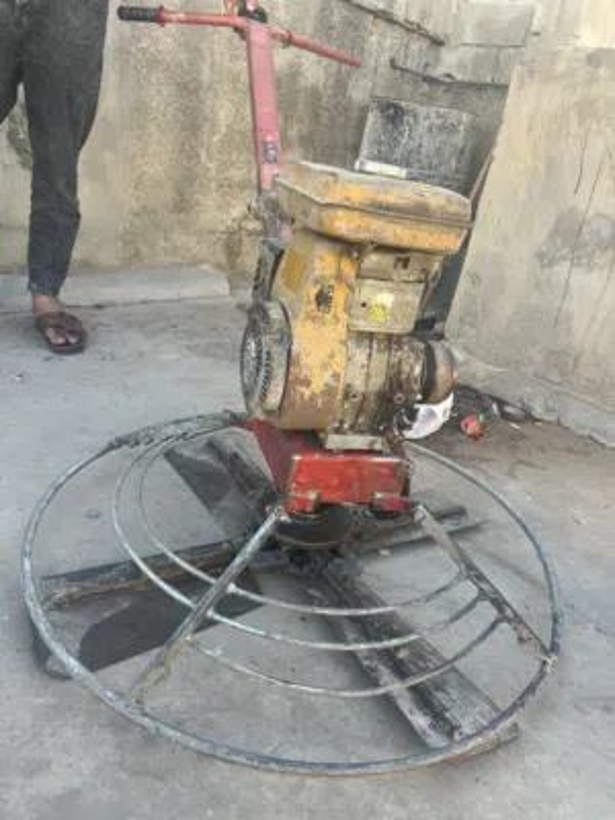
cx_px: 308
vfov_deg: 67.3
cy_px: 410
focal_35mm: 26
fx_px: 616
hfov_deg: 53.1
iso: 50
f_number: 1.5
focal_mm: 5.7
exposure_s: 1/302
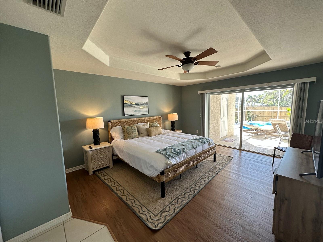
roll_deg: +1.8
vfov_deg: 85.7
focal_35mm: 14
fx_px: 131
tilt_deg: -6.1
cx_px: 162
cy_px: 121
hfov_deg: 102.1
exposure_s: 1/120
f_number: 2.2
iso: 125
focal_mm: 2.22
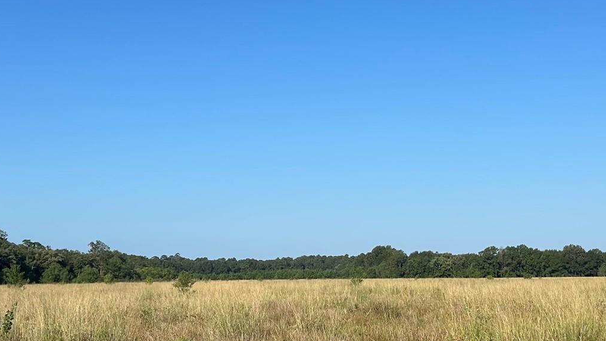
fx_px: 916
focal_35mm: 57
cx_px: 325
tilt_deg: +3.1
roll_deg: +0.3
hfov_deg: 36.6
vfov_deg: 21.0
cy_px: 222
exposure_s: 1/5319
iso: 50
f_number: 1.5
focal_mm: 5.7
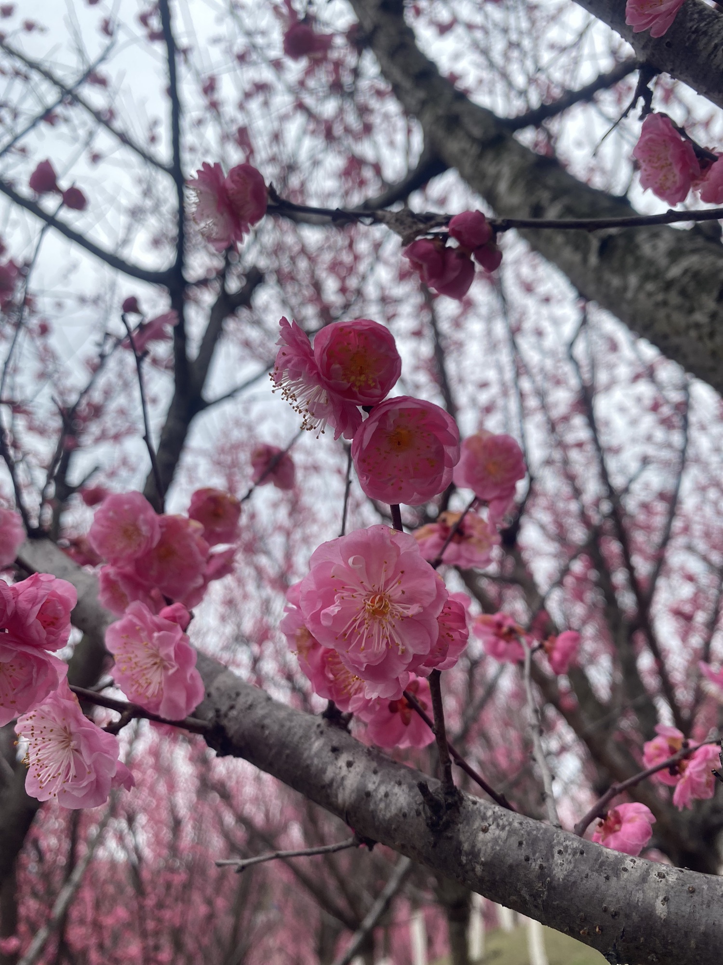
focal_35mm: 26
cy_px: 482
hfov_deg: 53.1
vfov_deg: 67.3
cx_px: 362
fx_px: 724
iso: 32
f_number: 1.8
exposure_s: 1/623
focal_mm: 4.25
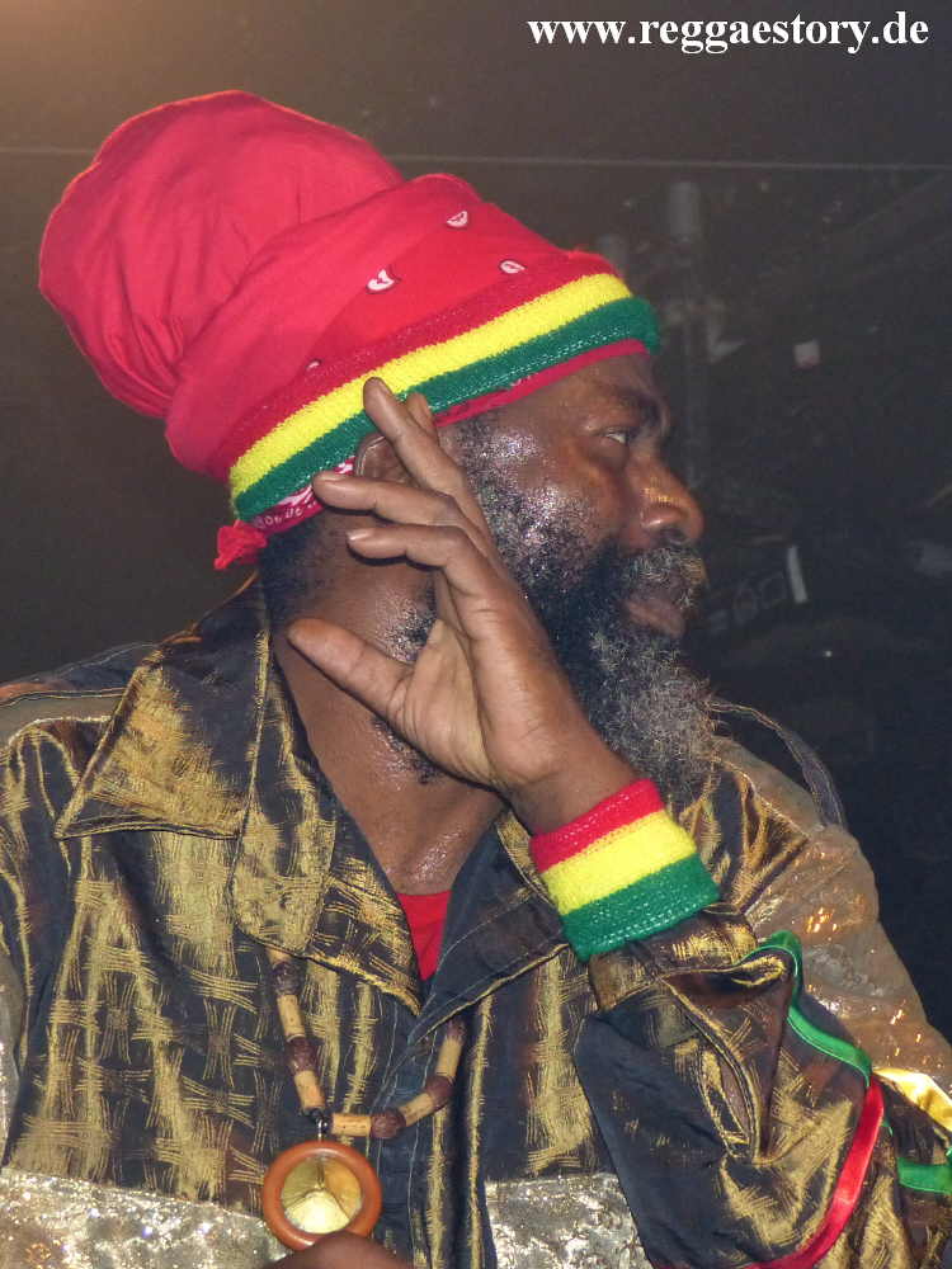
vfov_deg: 21.5
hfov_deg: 16.2
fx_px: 3337
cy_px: 634
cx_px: 476
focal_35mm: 91
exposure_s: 1/60
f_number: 2.8
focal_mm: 16.4
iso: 400
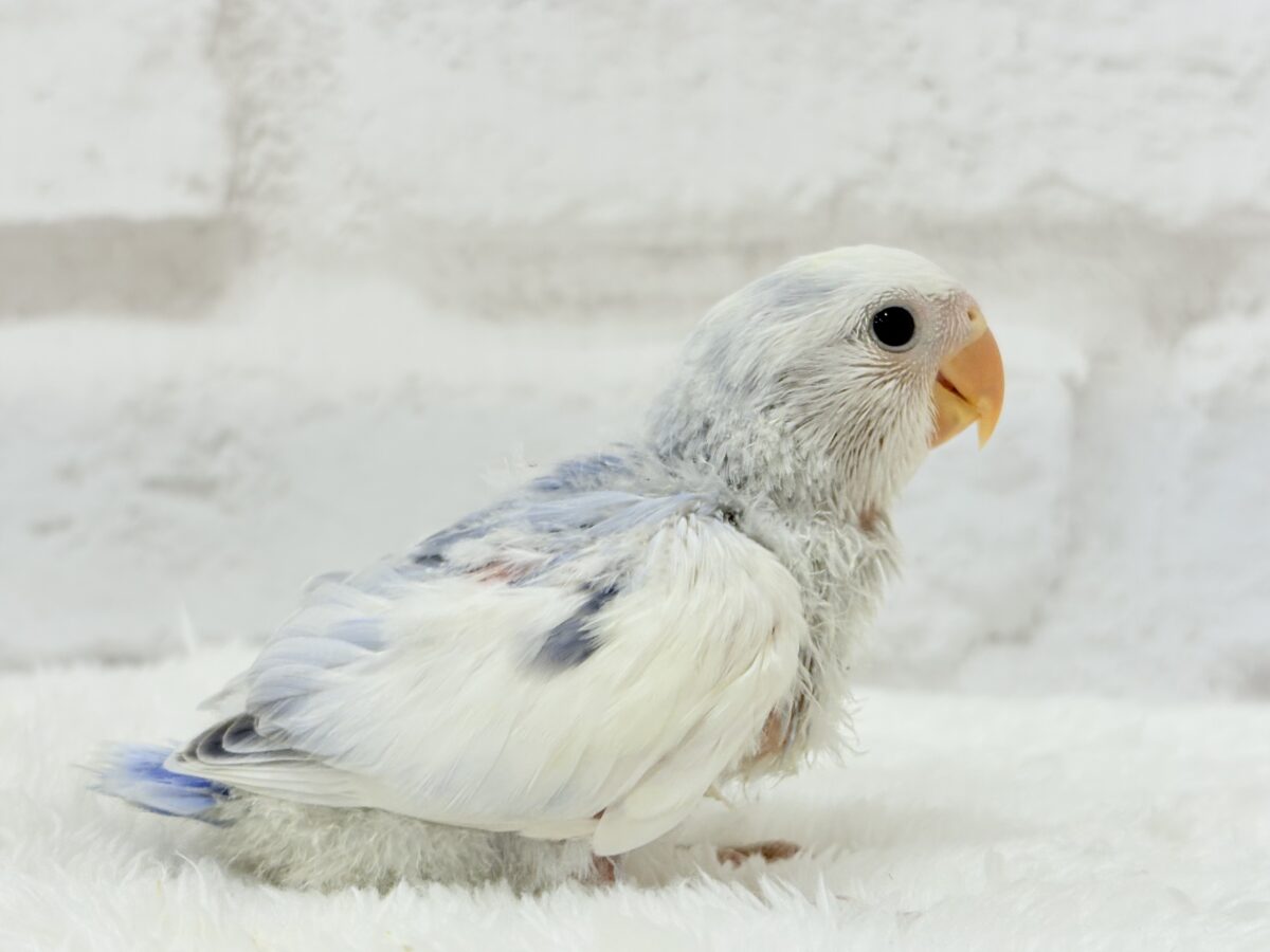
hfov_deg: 36.8
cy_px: 476
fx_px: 1908
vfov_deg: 28.0
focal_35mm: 52
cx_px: 635
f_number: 1.6
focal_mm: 5.96
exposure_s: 1/100
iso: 64
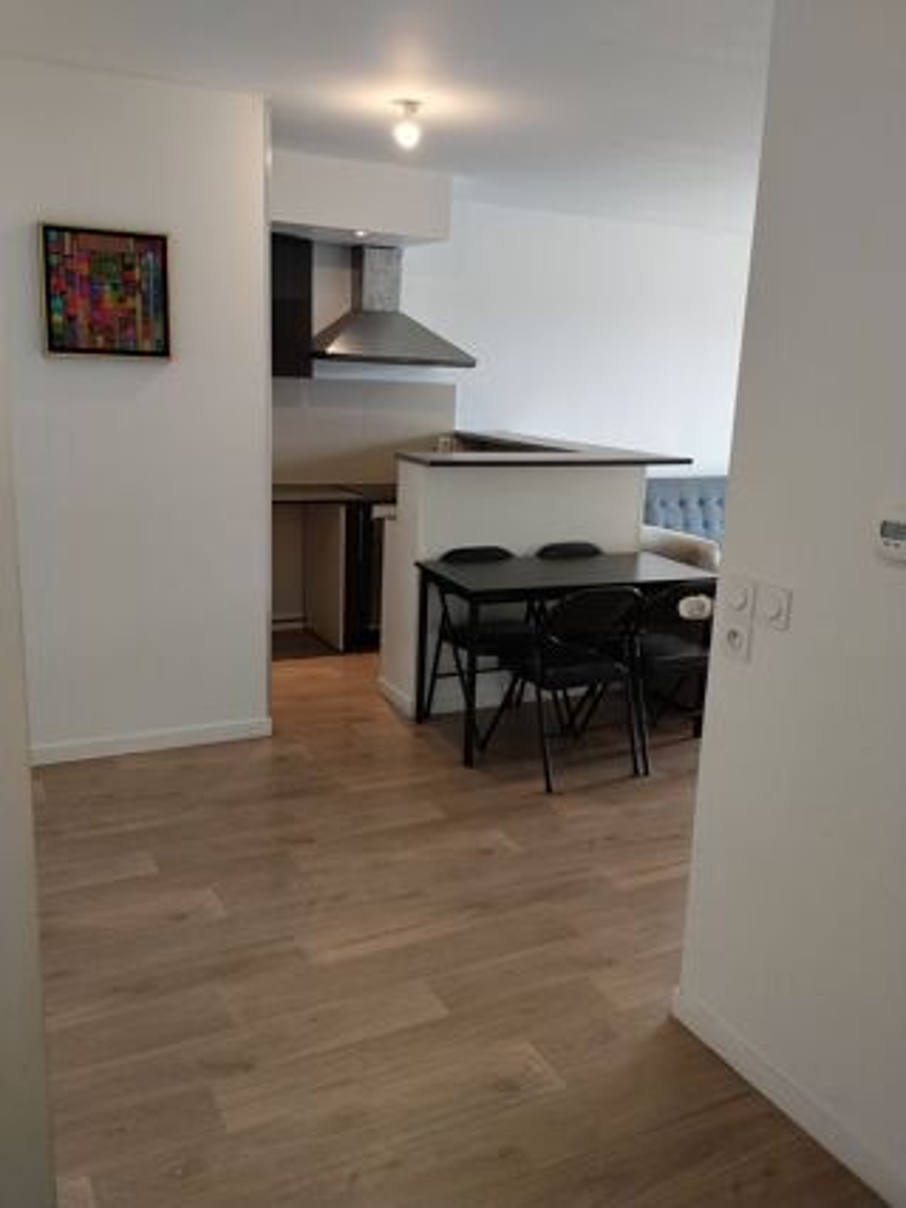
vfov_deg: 61.7
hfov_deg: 48.2
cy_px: 604
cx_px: 453
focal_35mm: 29
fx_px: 1013
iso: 100
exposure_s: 1/50
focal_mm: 4.22
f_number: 1.8
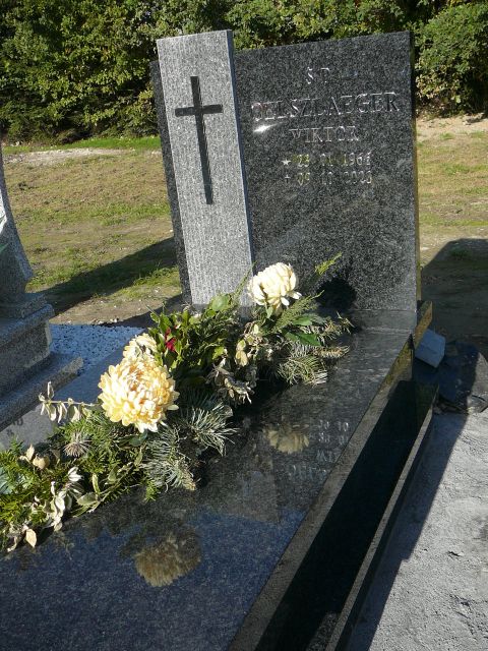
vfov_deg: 49.0
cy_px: 326
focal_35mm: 38
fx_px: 714
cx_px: 244
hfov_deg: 37.7
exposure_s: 1/800
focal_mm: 5.6
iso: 80
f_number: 3
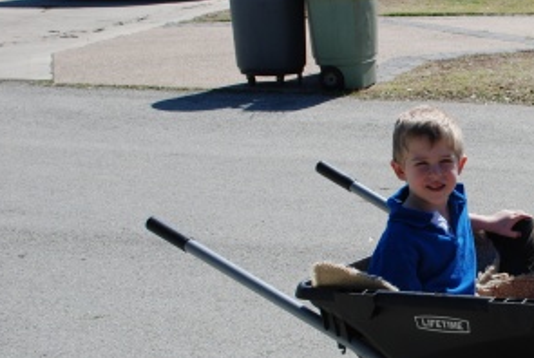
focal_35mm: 78
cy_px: 251
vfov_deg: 17.5
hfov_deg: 24.8
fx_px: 1159
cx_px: 525
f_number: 7.1
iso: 100
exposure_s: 1/200
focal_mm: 24
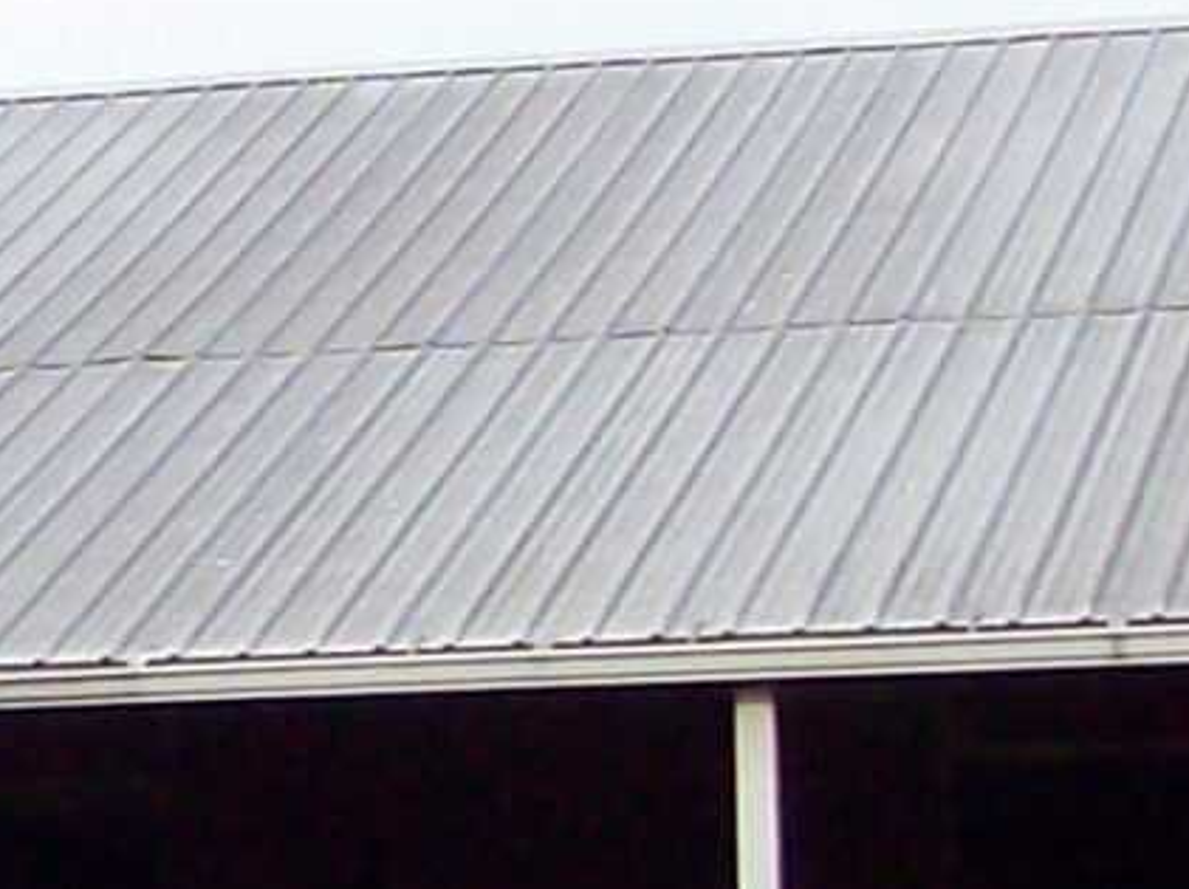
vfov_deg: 6.8
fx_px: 7516
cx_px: -890
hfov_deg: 8.7
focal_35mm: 219
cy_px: 248
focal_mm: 6
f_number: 2.7
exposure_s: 1/701
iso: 80
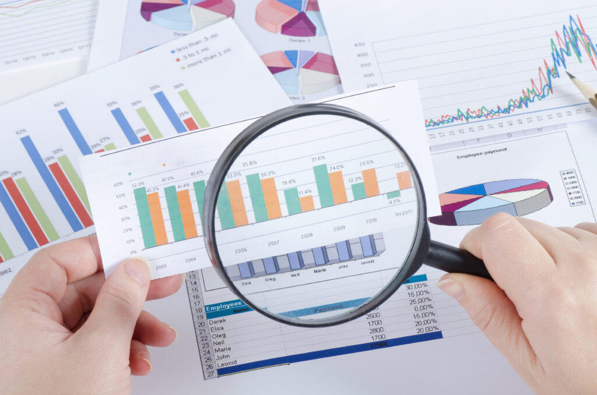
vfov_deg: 10.1
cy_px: 198
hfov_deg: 15.2
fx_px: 2234
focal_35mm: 135
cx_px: 298
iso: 100
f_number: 18
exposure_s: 1/200
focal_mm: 90
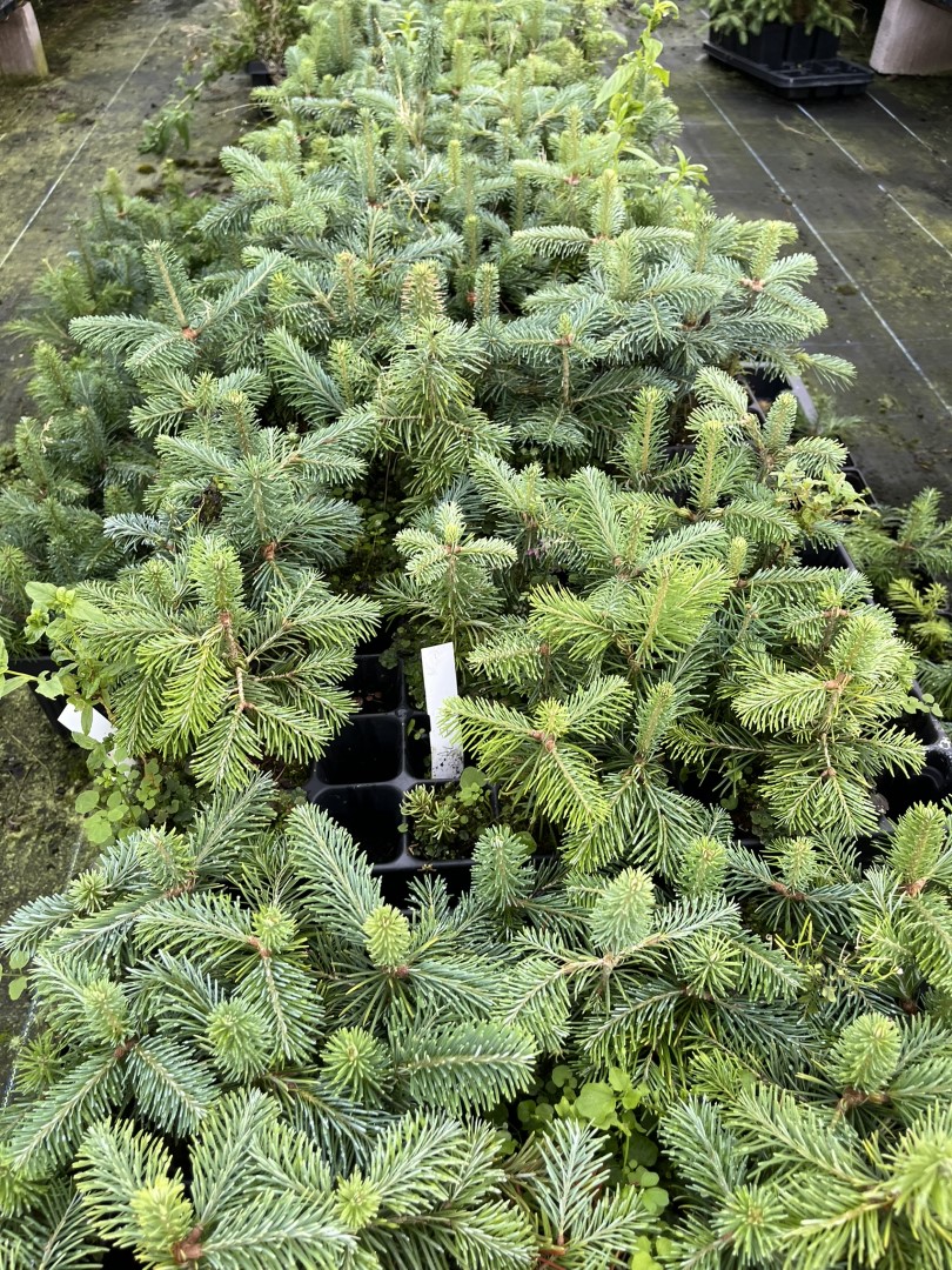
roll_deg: +2.1
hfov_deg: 53.1
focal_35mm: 26
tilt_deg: -44.5
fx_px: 953
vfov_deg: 67.3
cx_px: 476
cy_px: 635
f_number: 1.6
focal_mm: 5.1
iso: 100
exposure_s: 1/122
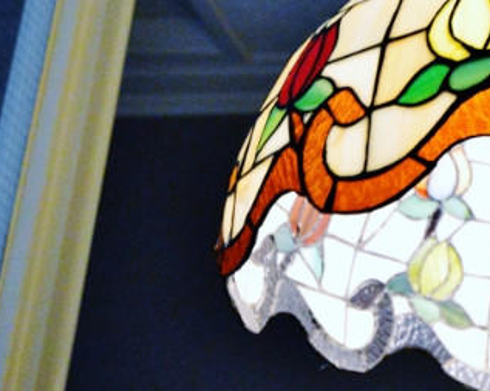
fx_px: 1318
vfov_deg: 16.7
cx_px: 649
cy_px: 44
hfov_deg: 19.3
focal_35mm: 91
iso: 2200
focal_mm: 20
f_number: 3.5
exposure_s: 1/60
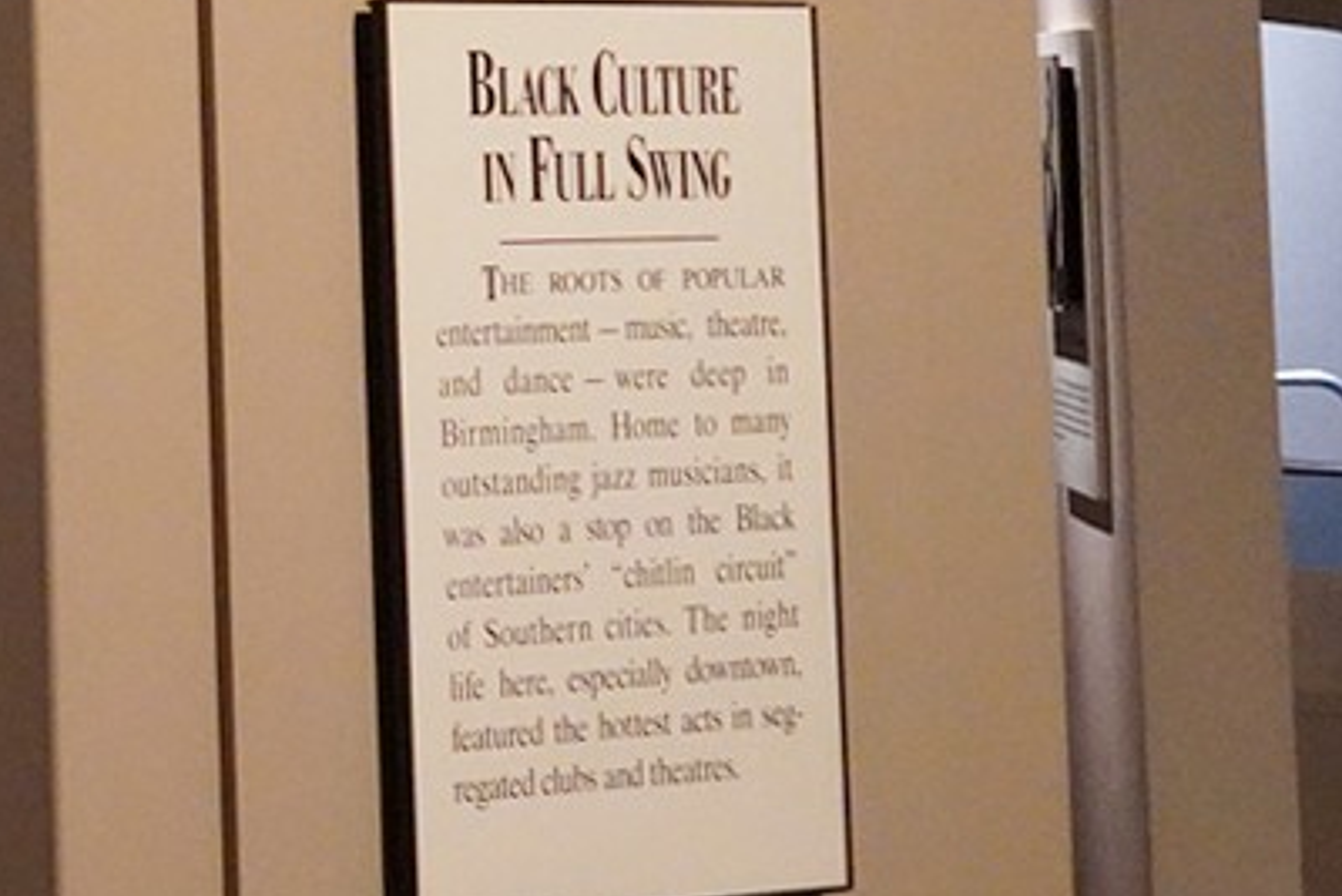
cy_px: -282
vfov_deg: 9.6
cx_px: -1657
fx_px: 5220
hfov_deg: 12.3
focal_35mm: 140
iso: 8000
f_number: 4
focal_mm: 28
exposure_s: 1/100
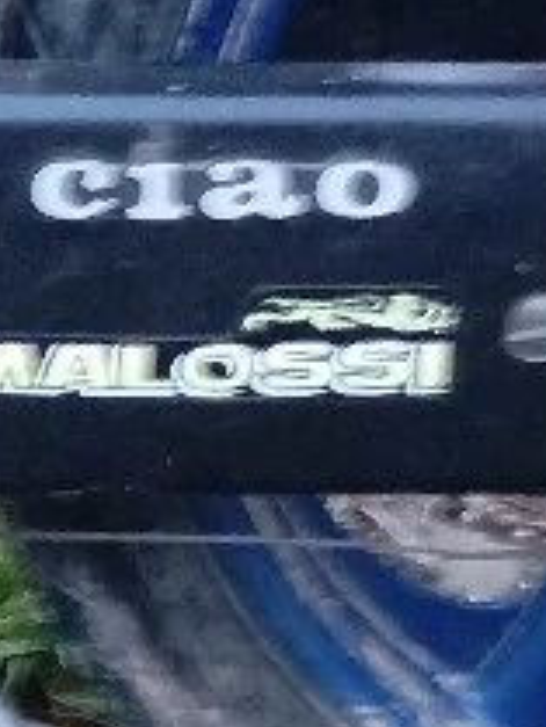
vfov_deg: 11.0
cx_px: -612
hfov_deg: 7.9
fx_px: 3740
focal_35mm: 178
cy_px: -3
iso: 685
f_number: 1.8
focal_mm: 4.27
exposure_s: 1/25
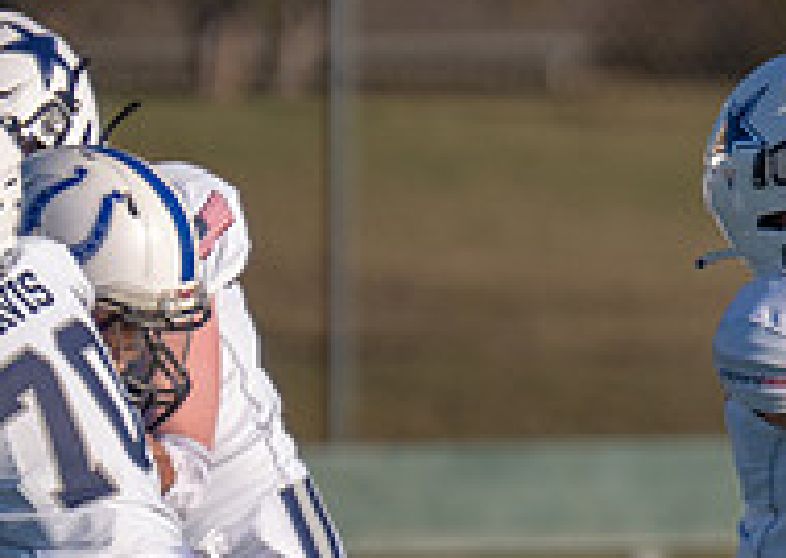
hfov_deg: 1.4
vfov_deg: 1.0
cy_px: 790
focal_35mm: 1452
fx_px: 32356
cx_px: 1381
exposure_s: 1/2500
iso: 200
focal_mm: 280
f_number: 4
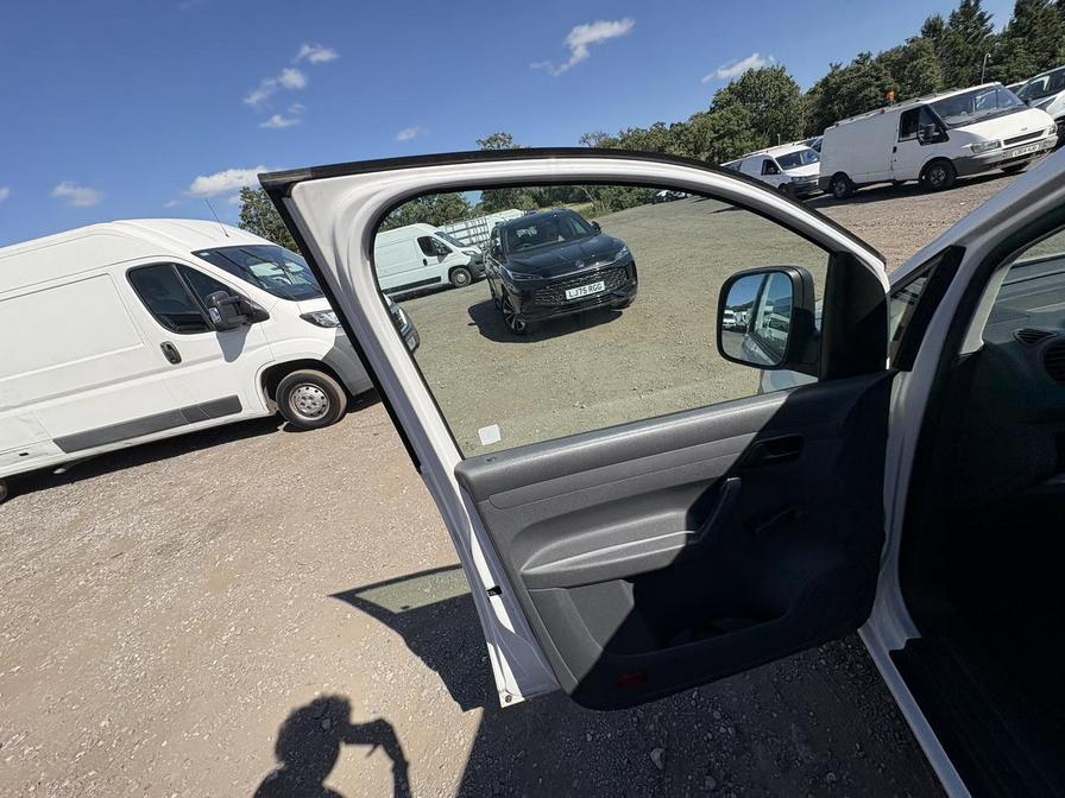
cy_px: 399
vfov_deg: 85.7
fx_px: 431
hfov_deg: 102.1
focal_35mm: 14
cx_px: 532
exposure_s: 1/1449
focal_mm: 2.22
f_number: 2.2
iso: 50
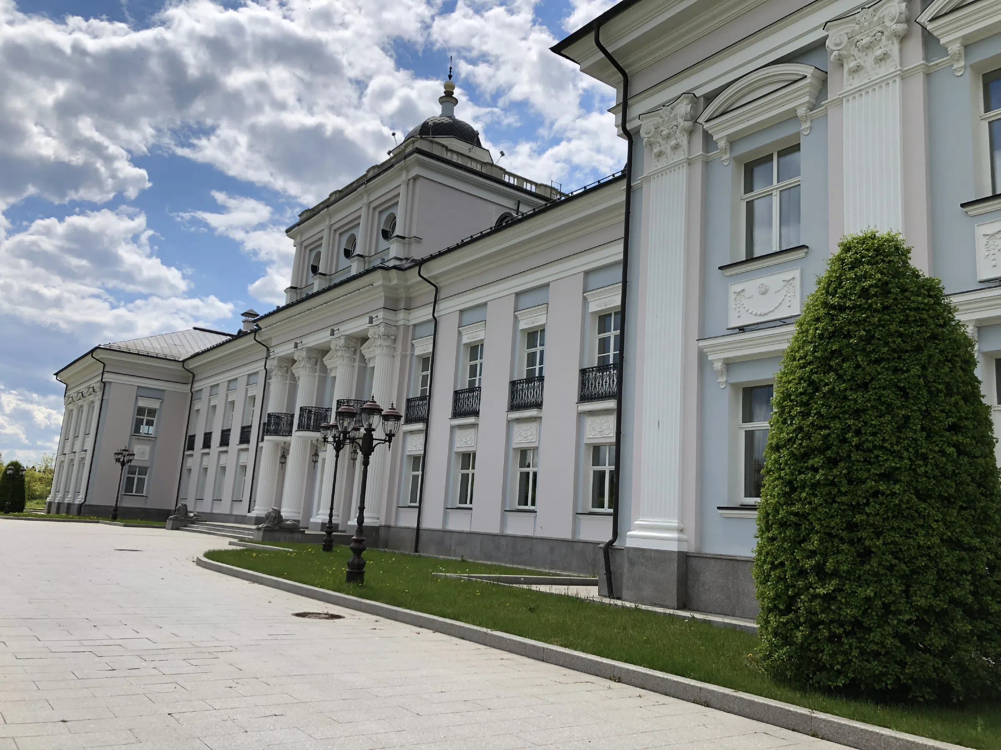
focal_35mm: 28
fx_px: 810
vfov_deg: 49.7
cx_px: 500
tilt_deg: +13.7
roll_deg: -2.5
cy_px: 375
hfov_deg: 63.4
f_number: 1.8
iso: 20
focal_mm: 4
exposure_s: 1/3745
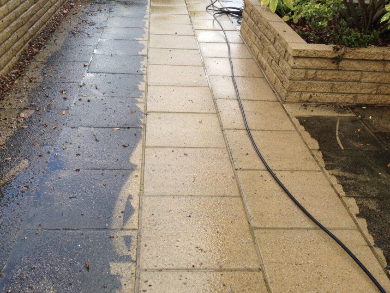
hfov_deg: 46.8
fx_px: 451
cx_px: 186
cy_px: 168
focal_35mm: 40
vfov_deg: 35.9
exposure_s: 1/246
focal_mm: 4.12
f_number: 2.4
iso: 50
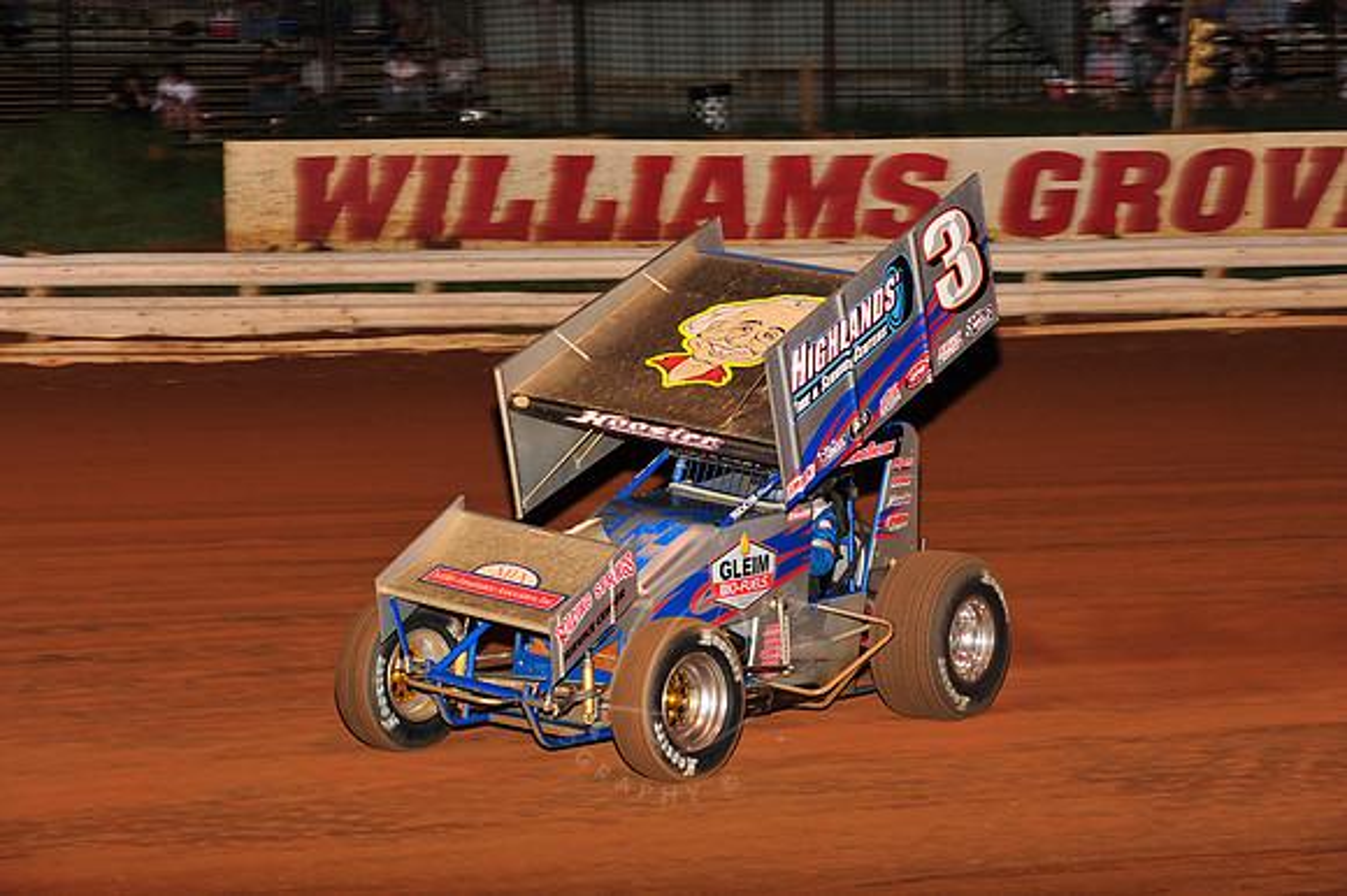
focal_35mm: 100
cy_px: 448
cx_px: 674
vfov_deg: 13.7
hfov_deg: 20.4
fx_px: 3739
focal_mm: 100
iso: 1000
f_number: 6.3
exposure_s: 1/320
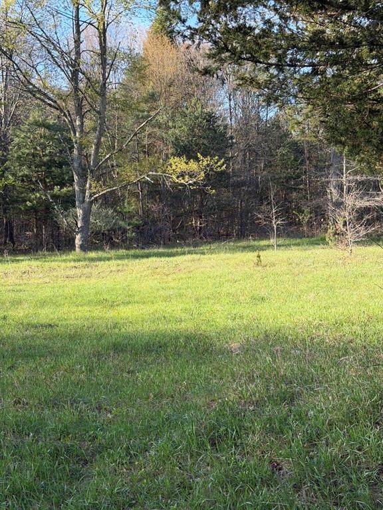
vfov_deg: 39.7
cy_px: 255
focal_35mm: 48
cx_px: 192
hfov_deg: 30.3
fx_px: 708
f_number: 1.78
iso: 64
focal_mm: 6.76
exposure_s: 1/712
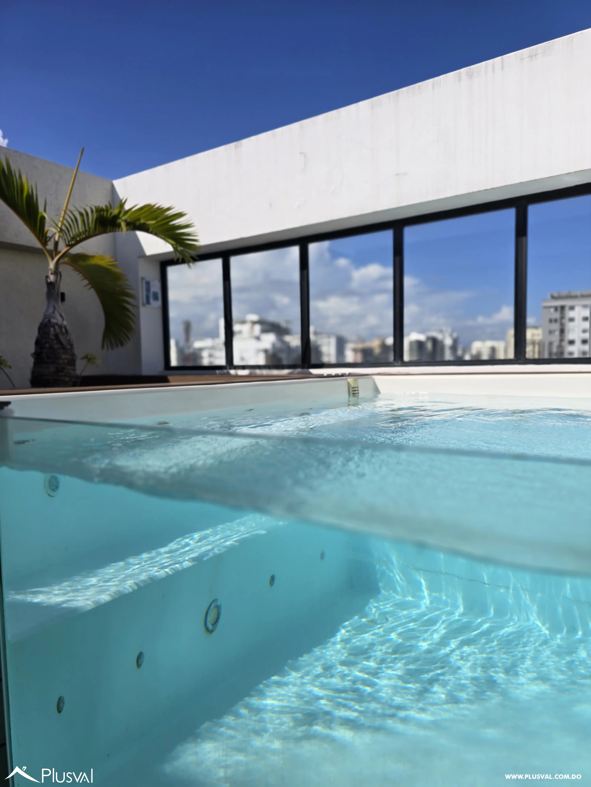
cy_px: 394
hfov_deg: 58.9
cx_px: 296
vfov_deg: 73.9
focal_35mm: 23
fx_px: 524
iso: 12
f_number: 1.7
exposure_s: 1/1457
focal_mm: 6.3
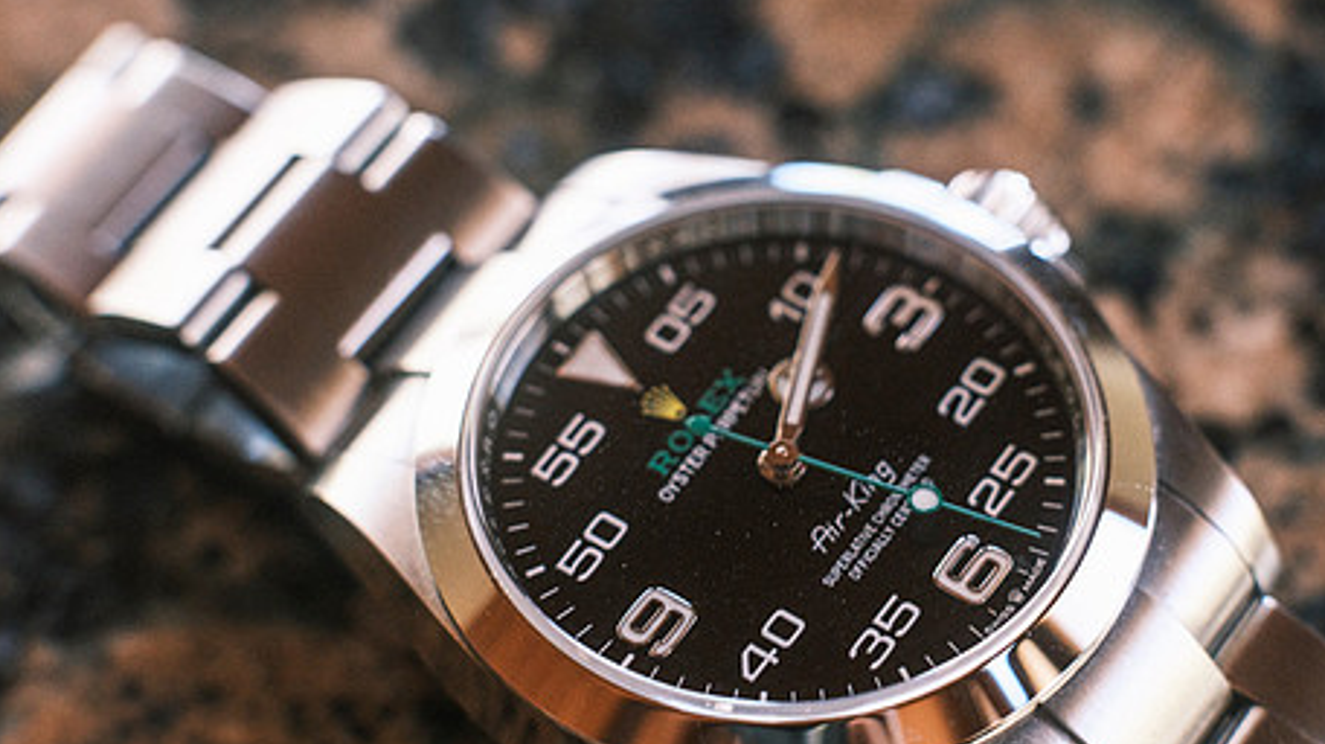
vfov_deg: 10.8
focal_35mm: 112
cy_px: 344
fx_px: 3933
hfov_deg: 19.1
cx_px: 790
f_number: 4
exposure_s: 1/60
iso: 800
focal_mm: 56
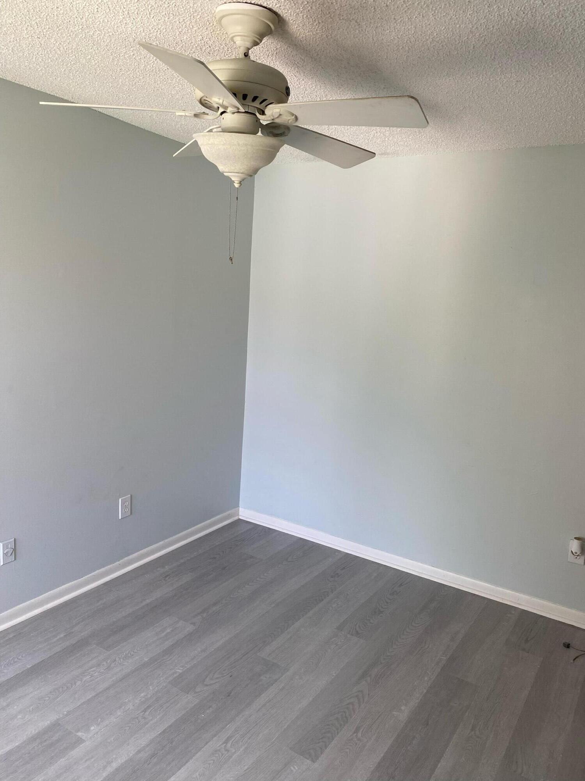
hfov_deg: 53.1
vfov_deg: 67.3
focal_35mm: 26
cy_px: 390
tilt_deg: -8.0
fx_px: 586
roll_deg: -2.9
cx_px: 292
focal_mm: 4.25
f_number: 1.8
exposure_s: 1/122
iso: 100
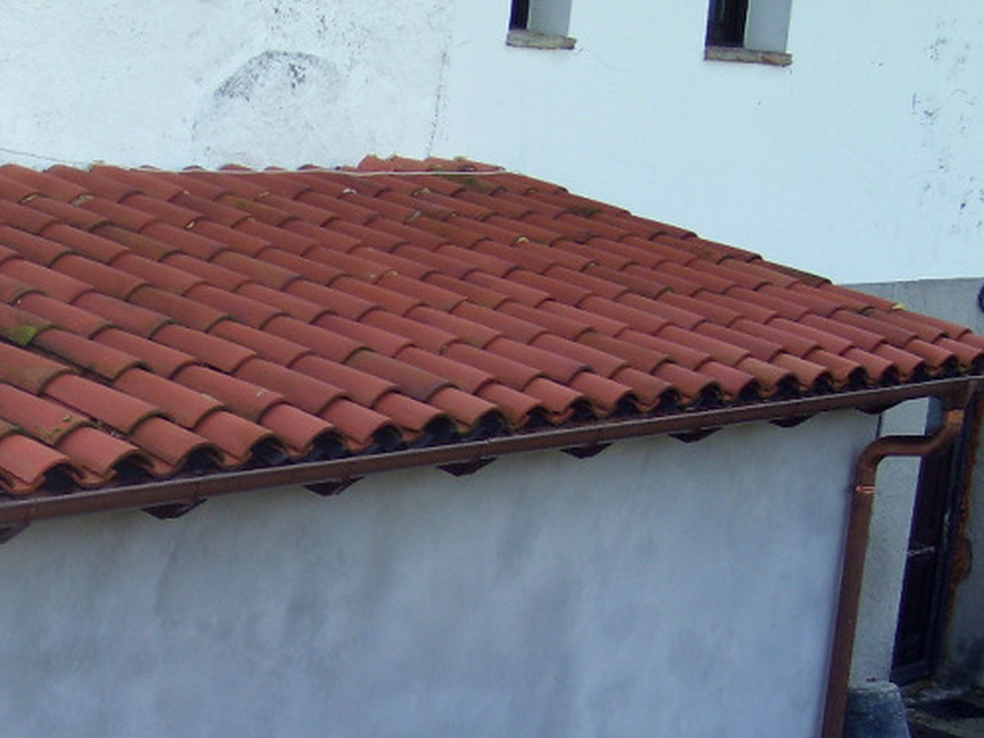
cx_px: 105
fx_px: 2730
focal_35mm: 96
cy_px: 587
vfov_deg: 15.3
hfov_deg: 20.1
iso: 80
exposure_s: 1/250
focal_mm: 8.6
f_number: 3.4
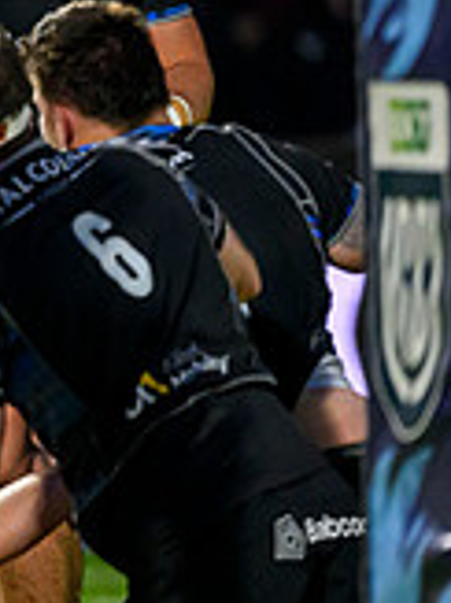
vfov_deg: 1.2
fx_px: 29536
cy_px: 200
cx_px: -702
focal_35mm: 1698
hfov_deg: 0.9
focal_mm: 400
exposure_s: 1/1600
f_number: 3.2
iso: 4000
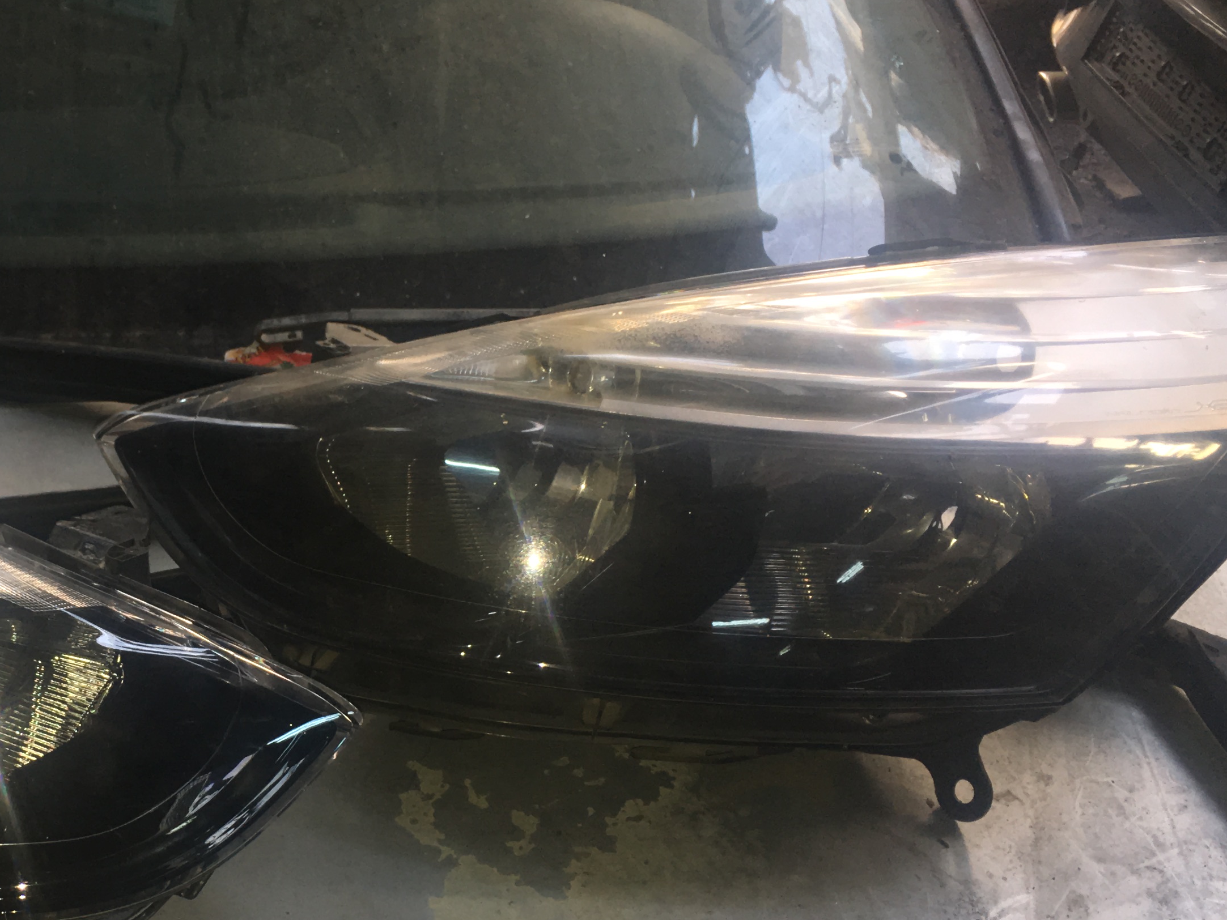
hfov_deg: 34.2
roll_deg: +0.2
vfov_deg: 26.9
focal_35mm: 54
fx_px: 1914
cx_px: 200
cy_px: 616
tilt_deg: -34.5
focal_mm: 4.15
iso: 25
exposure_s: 1/33
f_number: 2.2
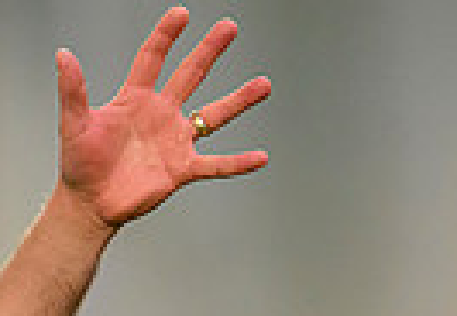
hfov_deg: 1.1
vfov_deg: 0.8
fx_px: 23745
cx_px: -535
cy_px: 343
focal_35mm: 1849
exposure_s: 1/1250
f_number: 3.2
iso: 5000
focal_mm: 400
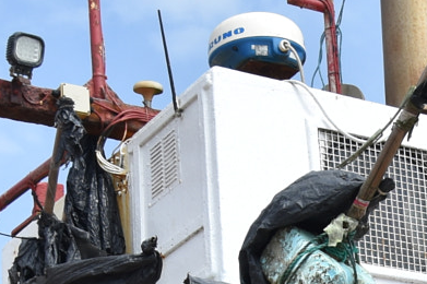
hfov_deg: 11.7
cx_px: 493
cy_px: 496
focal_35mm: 173
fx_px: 2050
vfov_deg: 7.7
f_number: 8
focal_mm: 22
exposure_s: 1/500
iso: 200
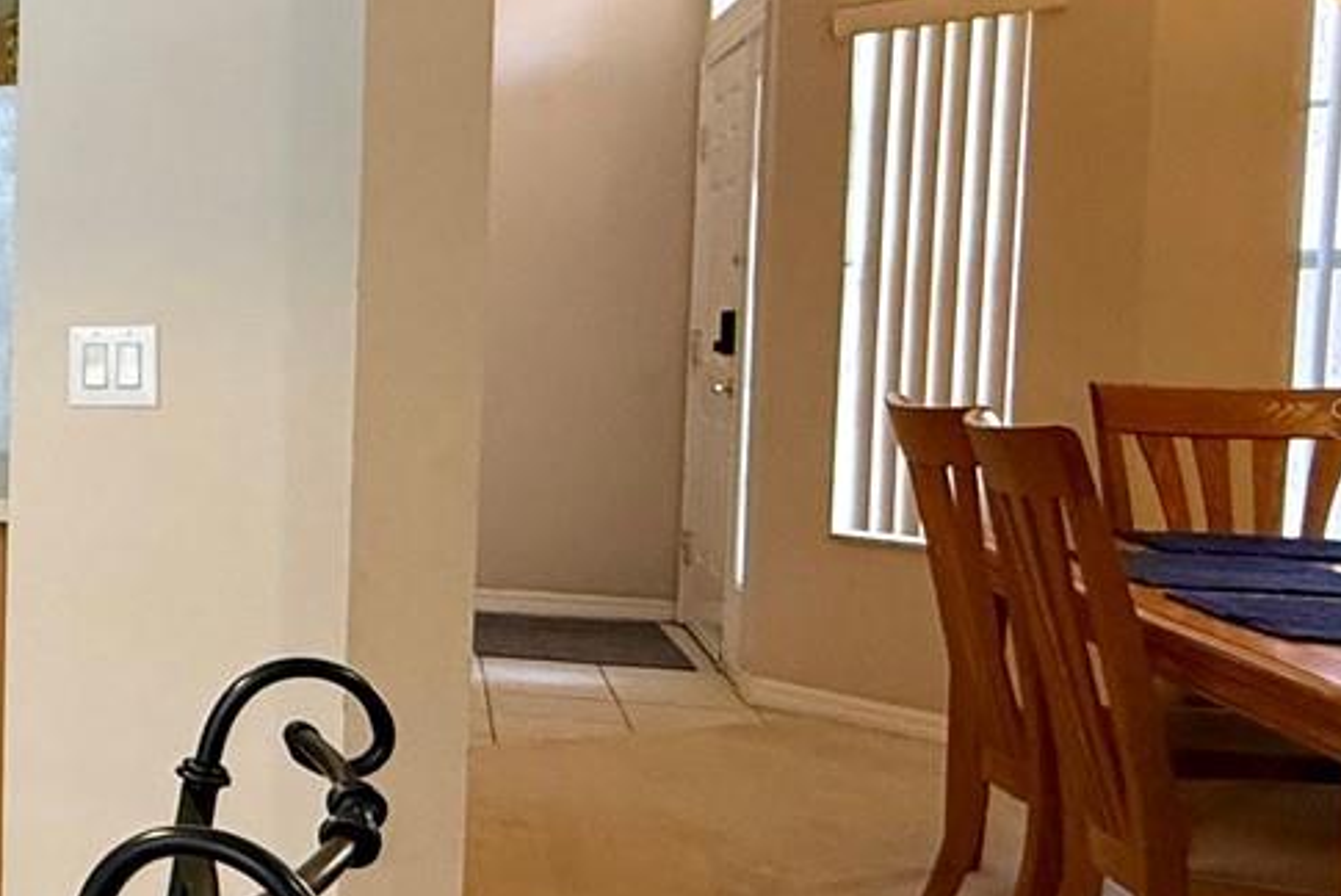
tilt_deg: -3.6
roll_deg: +0.0
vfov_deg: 28.1
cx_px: -622
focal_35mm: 48
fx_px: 1789
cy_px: 418
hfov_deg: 28.5
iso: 320
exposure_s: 1/120
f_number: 2.2
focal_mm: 2.22
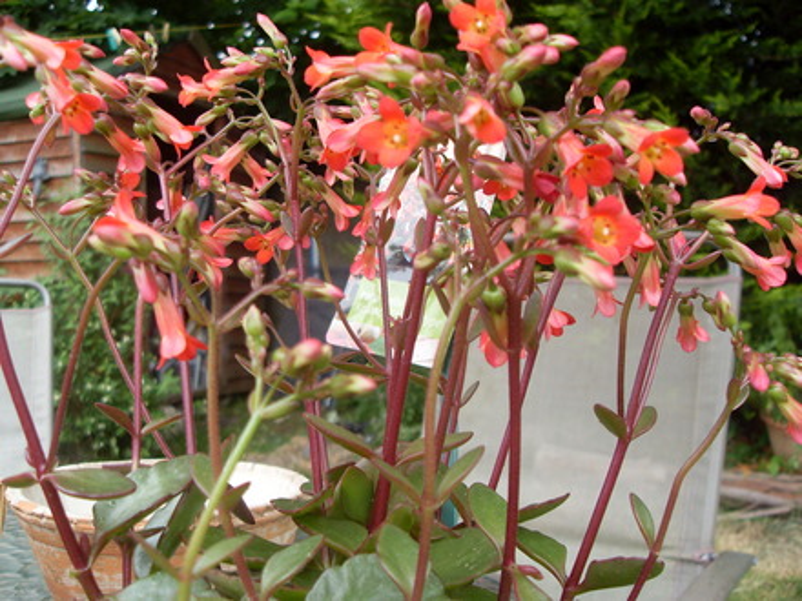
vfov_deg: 40.7
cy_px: 300
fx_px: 811
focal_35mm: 35
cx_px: 401
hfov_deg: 52.6
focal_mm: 6.3
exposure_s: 1/180
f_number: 2.8
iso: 80
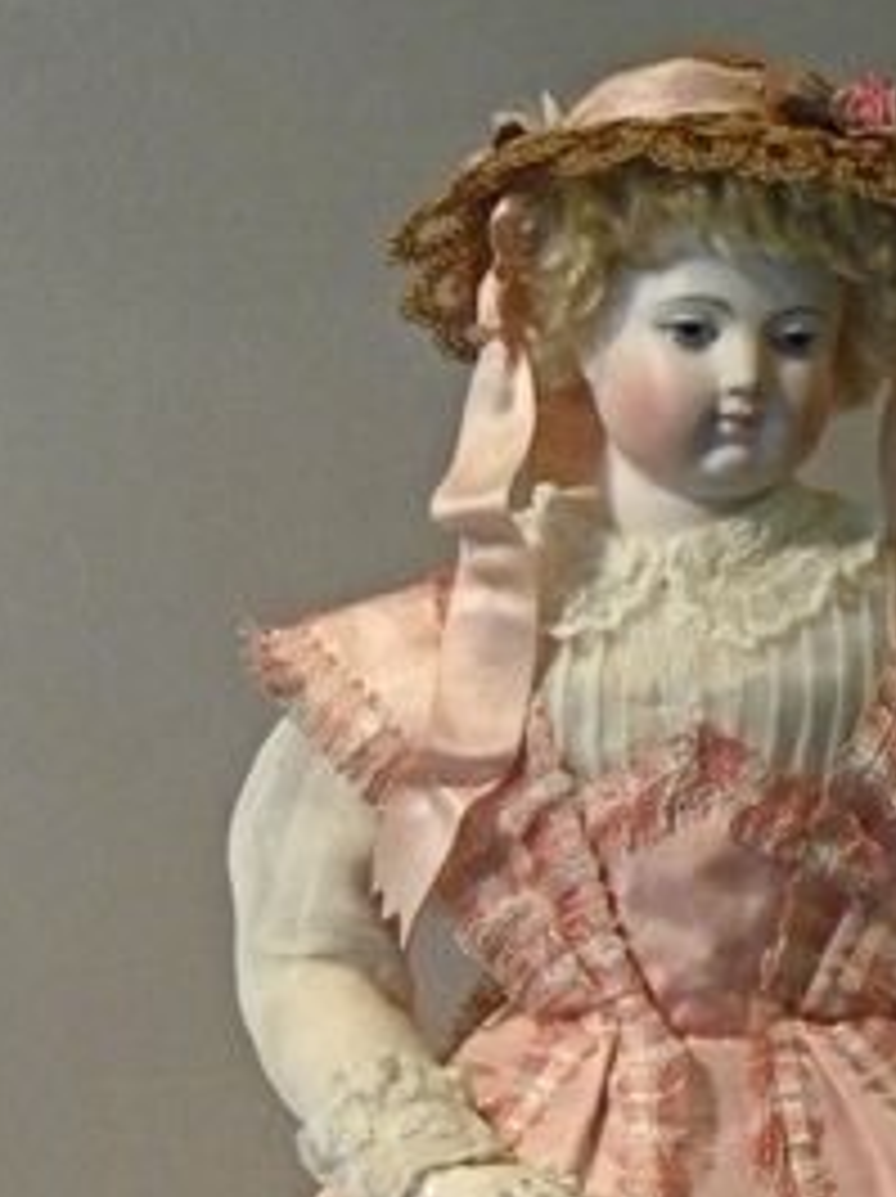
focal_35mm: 192
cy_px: 1188
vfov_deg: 10.2
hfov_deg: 7.7
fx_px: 6637
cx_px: 698
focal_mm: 15.1
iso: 400
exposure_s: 1/51.8
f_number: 4
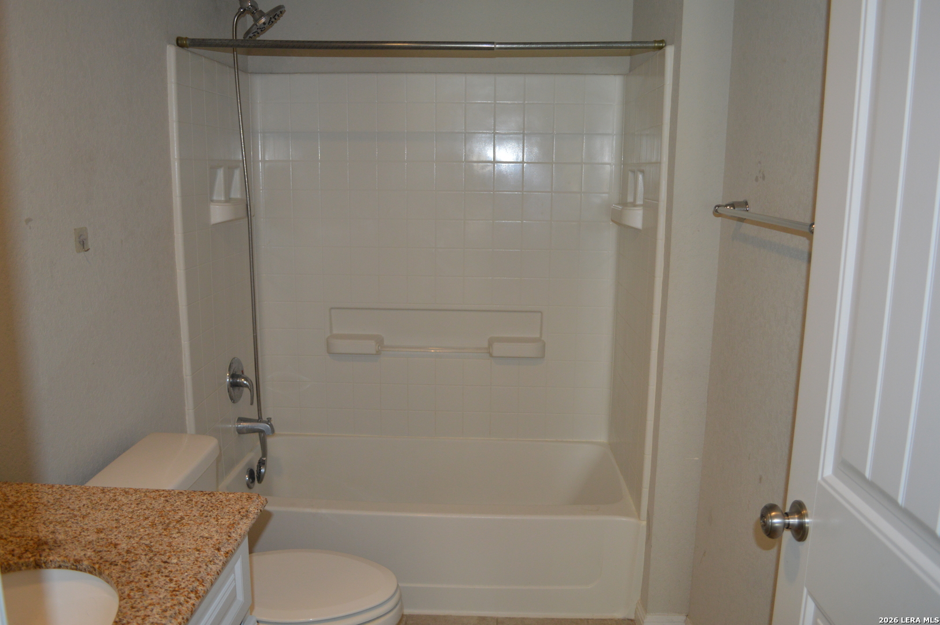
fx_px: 704
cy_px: 312
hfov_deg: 67.4
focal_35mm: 27
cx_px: 470
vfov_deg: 47.9
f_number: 3.5
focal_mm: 18
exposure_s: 1/60
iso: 500
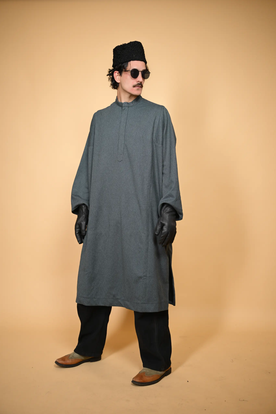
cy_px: 207
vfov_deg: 49.6
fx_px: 448
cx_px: 138
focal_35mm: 39
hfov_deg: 34.2
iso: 100
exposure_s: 1/160
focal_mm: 39
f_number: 2.8
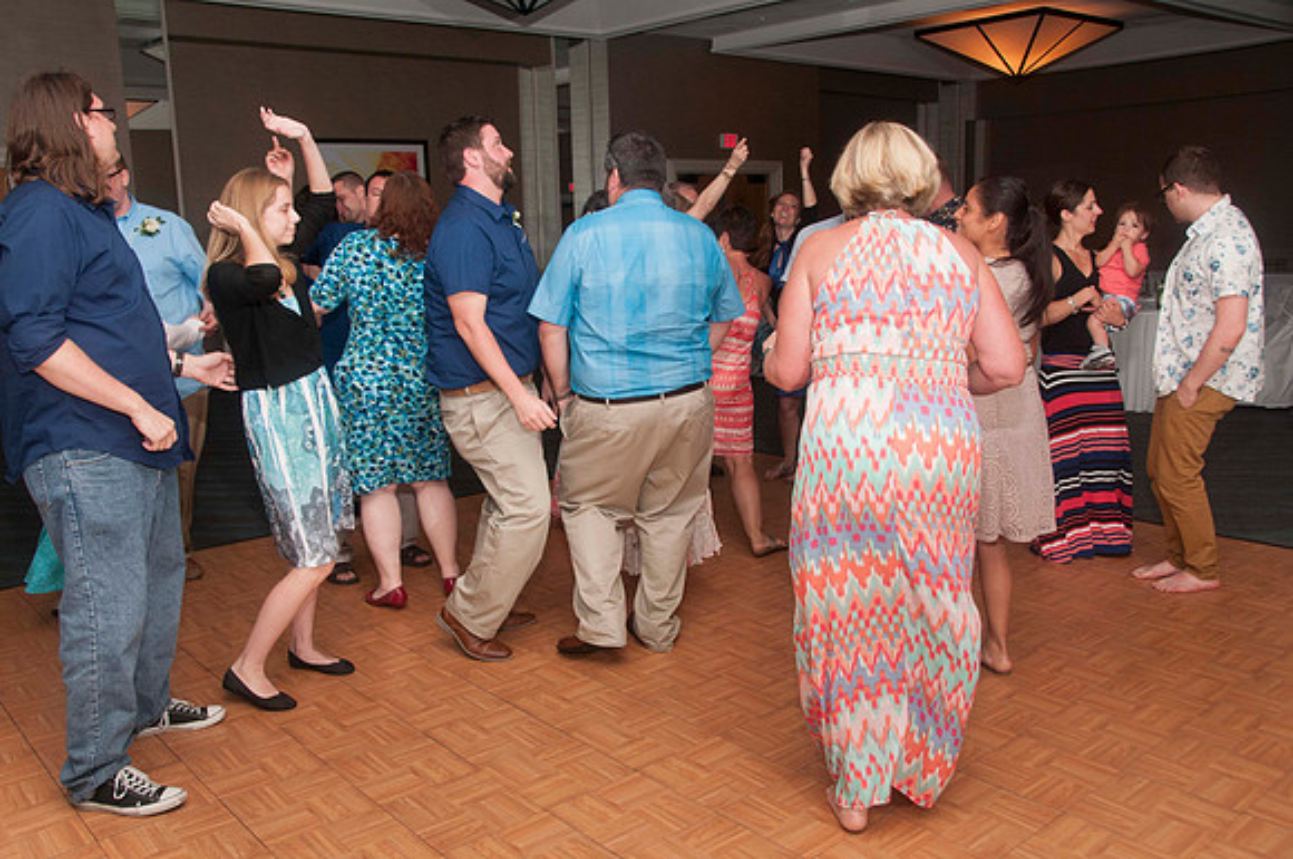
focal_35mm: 30
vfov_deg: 43.5
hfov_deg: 62.0
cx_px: 646
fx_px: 1076
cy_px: 430
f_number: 5.6
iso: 400
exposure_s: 1/60
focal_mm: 20
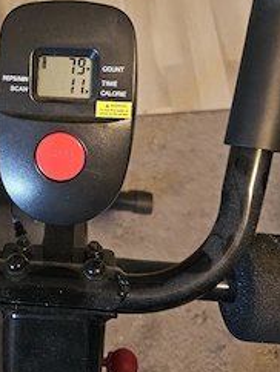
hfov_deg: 36.4
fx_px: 409
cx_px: 54
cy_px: 146
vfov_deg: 48.6
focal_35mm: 38
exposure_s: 1/25.1
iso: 1000
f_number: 1.8
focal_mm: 5.4
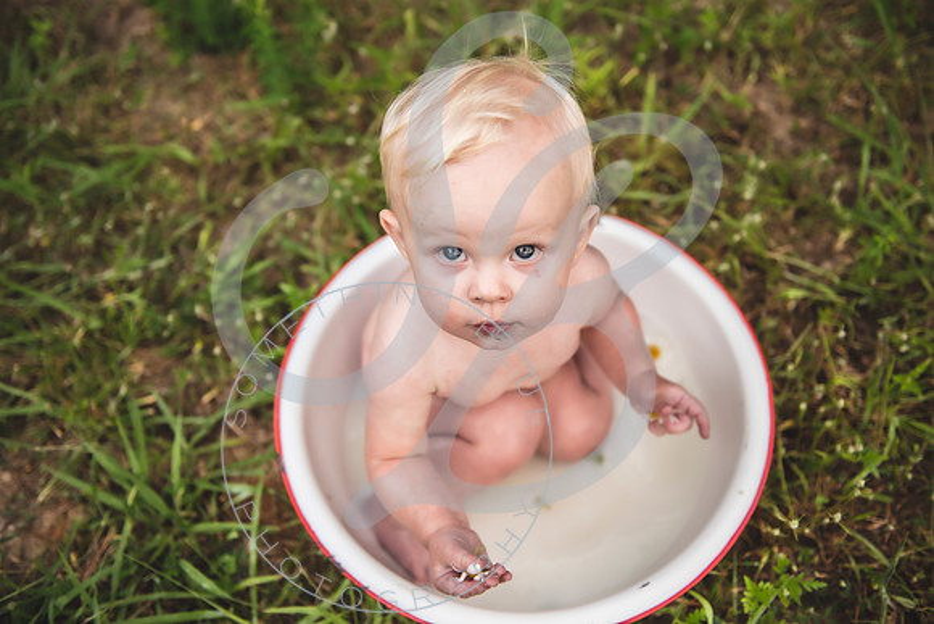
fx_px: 986
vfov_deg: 35.1
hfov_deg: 50.7
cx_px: 467
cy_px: 312
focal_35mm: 38
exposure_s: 1/320
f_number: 2.8
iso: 100
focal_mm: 38
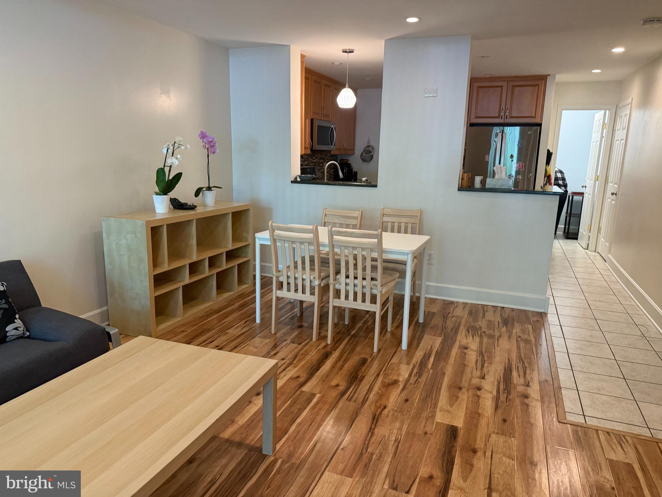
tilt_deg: -11.6
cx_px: 331
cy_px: 248
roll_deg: -0.7
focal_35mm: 24
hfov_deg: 71.6
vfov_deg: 56.8
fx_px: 459
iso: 400
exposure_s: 1/60
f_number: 1.78
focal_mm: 6.76
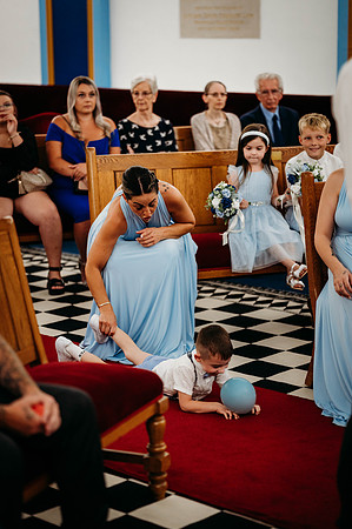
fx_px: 1249
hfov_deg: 16.0
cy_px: 264
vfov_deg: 23.9
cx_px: 176
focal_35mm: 85
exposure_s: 1/200
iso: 1400
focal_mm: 85
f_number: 1.8
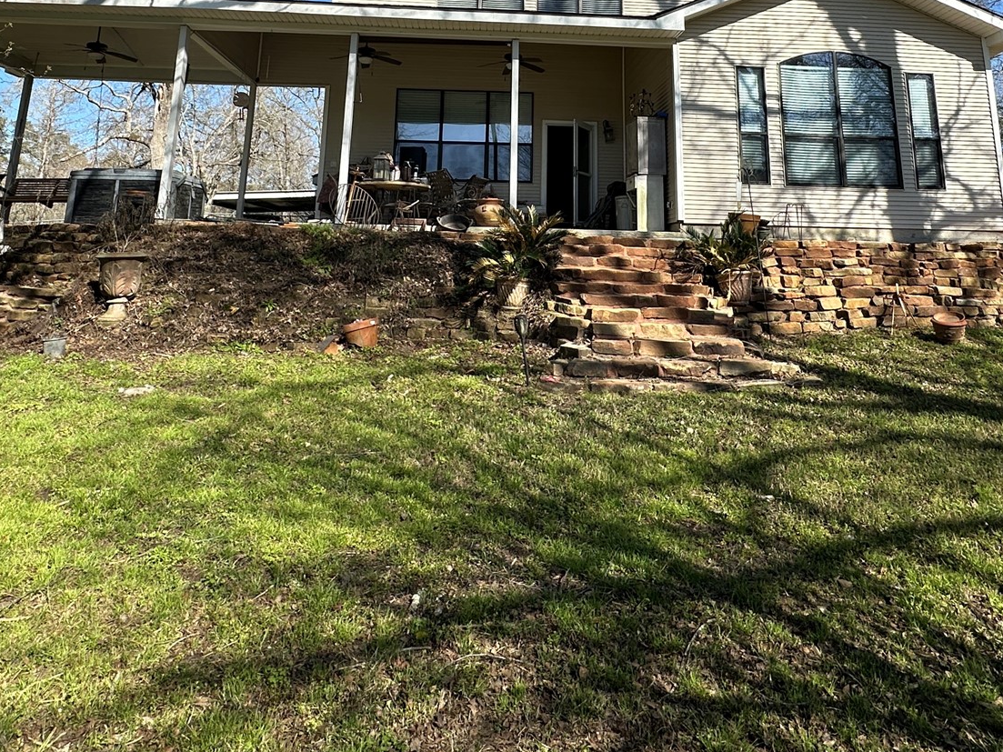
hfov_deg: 67.3
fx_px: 753
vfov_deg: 47.9
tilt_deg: +13.4
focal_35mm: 26
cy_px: 85
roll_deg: -0.4
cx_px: 520
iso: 40
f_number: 2.2
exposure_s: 1/1350
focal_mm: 2.22
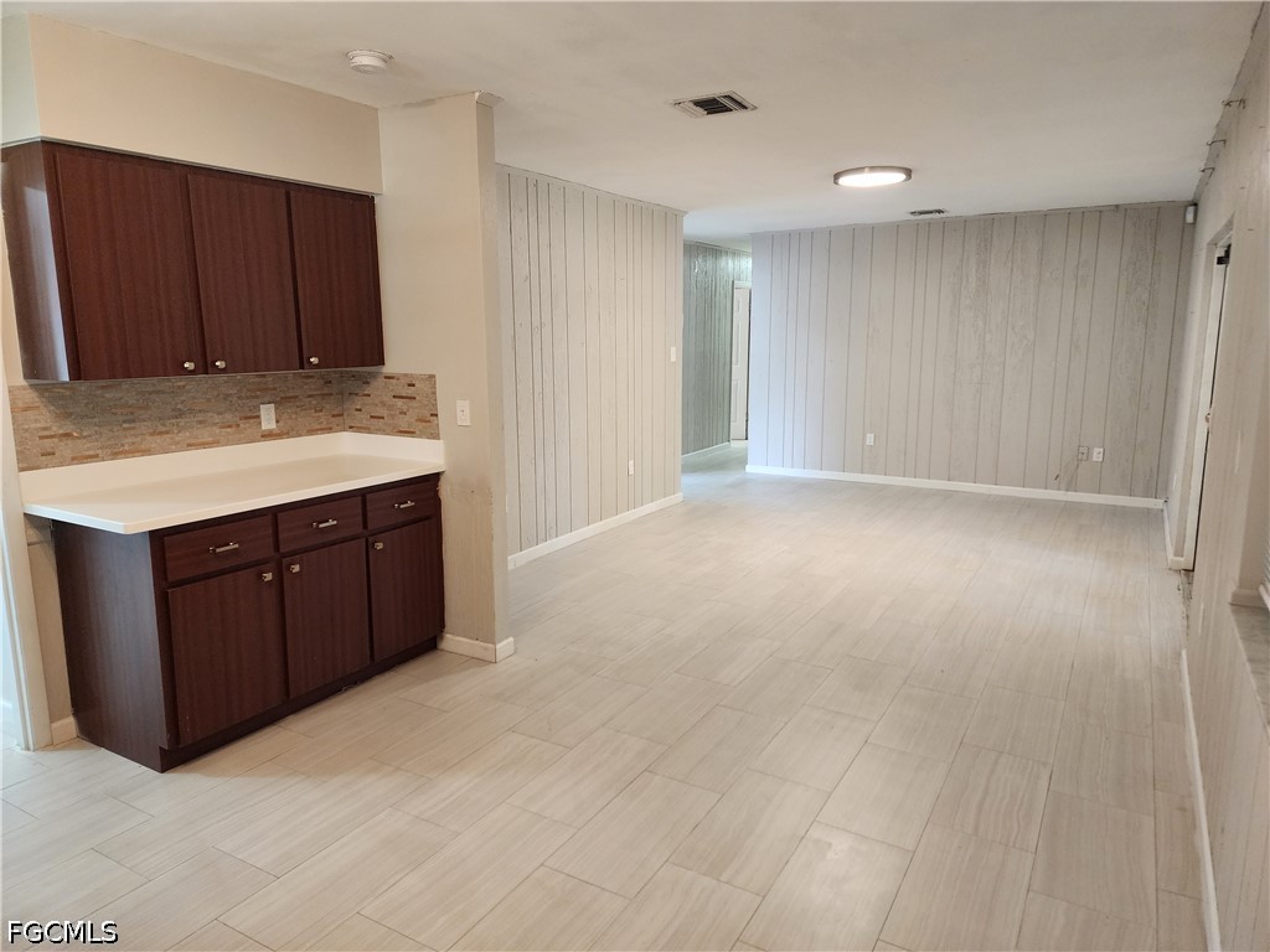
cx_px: 635
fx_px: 844
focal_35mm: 23
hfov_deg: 73.9
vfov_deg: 58.9
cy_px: 476
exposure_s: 1/120
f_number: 1.8
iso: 500
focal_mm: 6.4
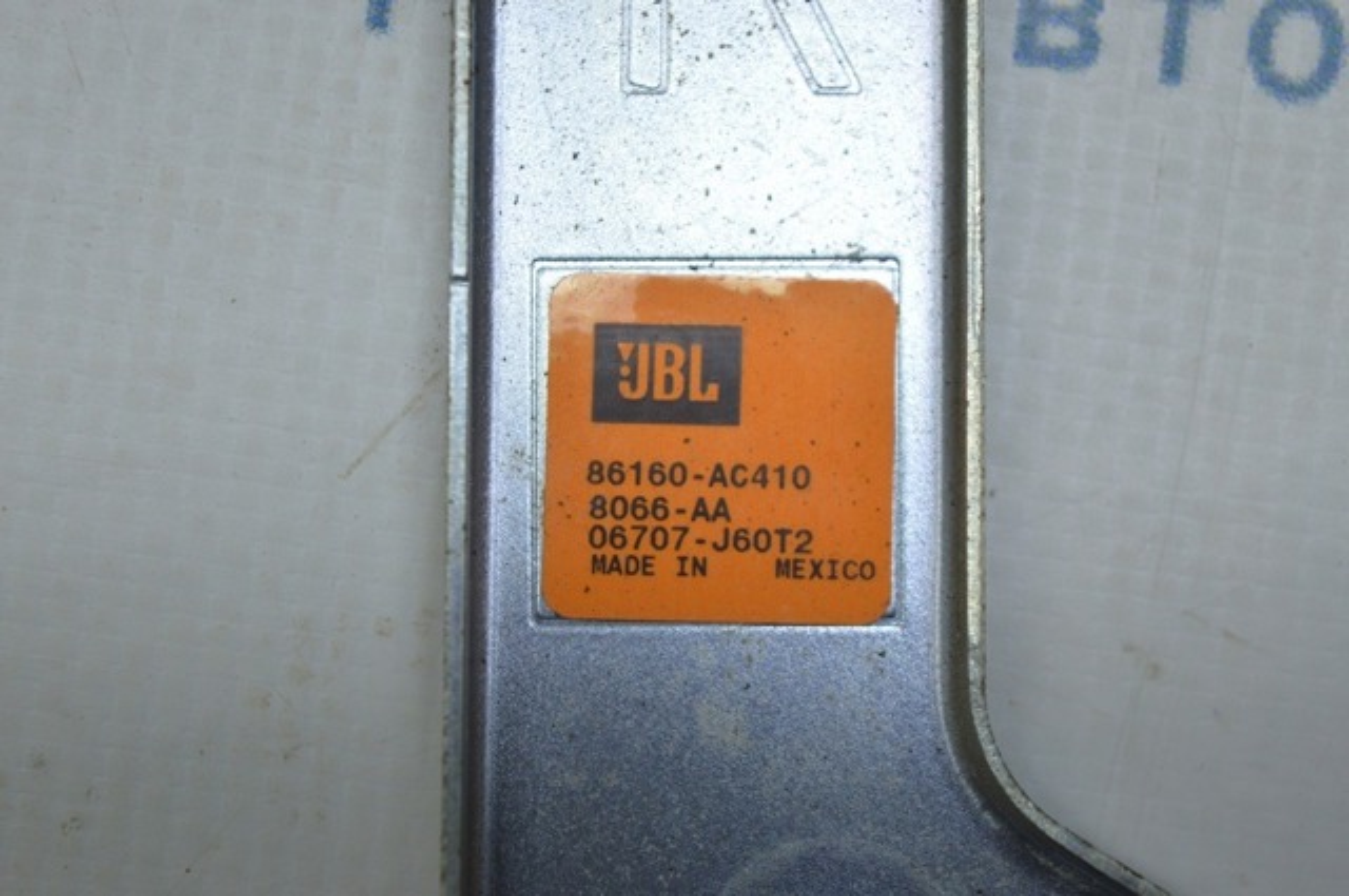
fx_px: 3088
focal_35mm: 82
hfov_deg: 24.6
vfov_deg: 16.5
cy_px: 448
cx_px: 674
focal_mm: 55
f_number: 5.6
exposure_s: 1/80
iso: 400
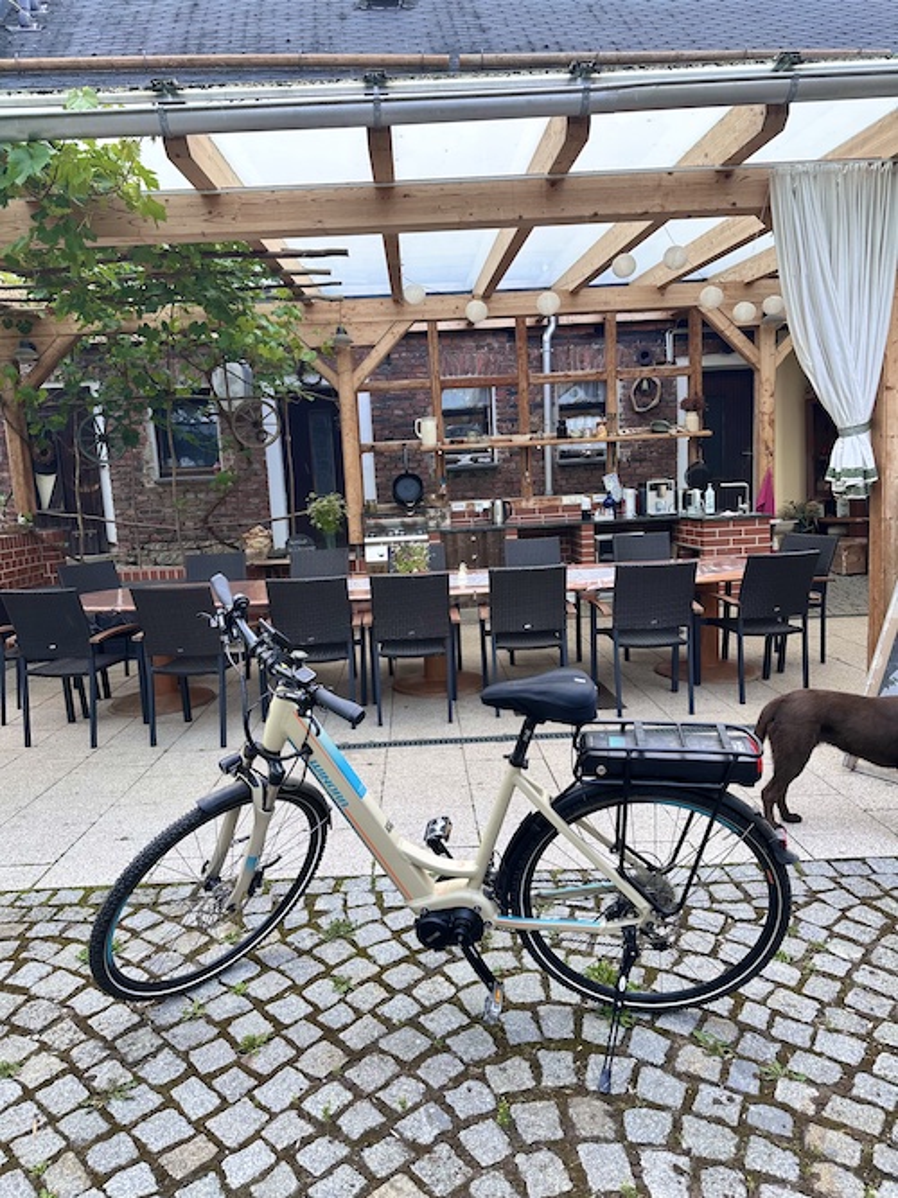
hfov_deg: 56.8
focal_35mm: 24
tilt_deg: -7.9
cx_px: 449
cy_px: 599
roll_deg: +3.1
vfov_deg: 71.6
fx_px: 830
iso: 64
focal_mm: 6.86
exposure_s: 1/204
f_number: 1.78
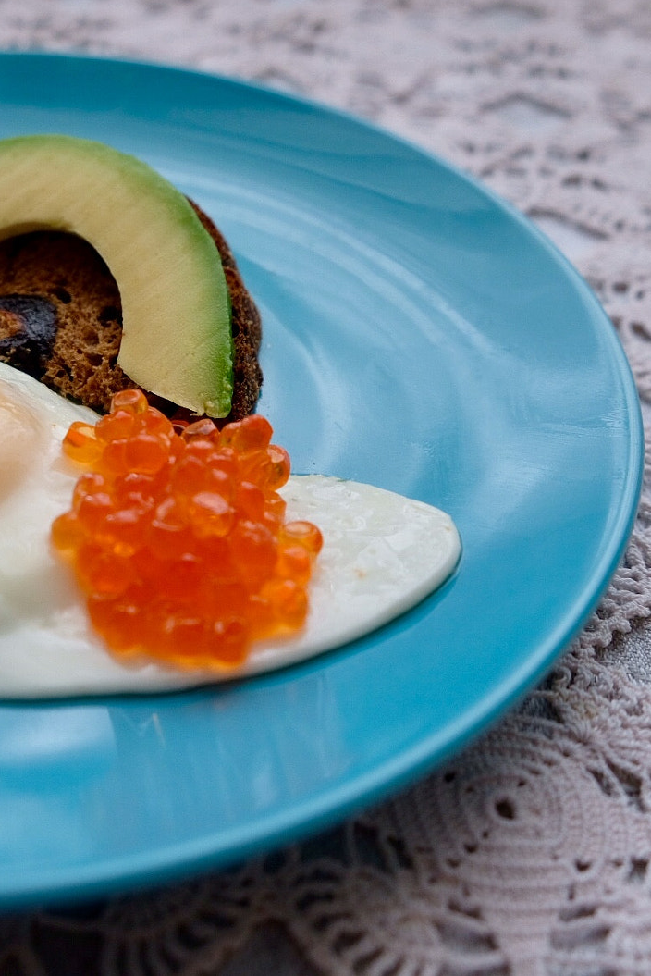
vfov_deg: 41.9
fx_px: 1274
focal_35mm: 47
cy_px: 483
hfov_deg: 28.0
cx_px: 116
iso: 800
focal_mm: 20.5
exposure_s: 1/56
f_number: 4
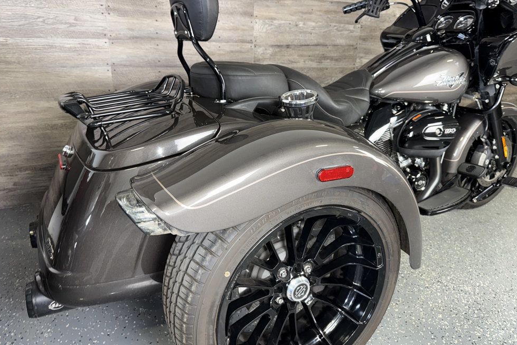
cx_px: 262
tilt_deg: -17.3
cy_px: 169
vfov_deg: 49.5
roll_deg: -1.5
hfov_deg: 69.4
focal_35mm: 26
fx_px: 373
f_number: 1.78
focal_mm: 6.76
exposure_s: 1/16
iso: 64
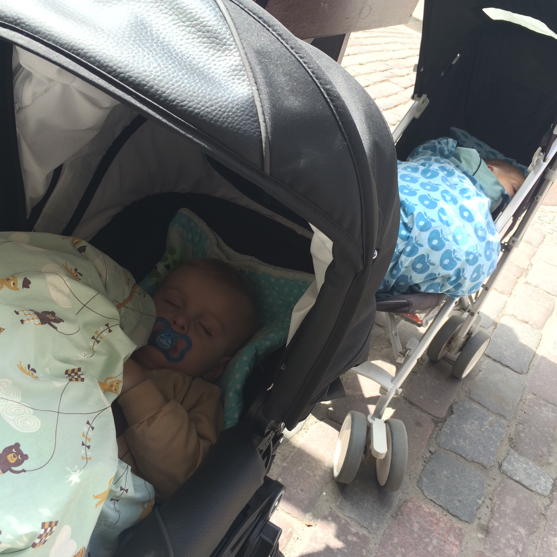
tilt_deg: -30.1
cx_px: 313
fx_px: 637
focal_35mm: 35
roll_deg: -19.5
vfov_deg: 47.2
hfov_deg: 47.1
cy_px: 284
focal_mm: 4.15
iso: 32
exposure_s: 1/148
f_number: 2.2
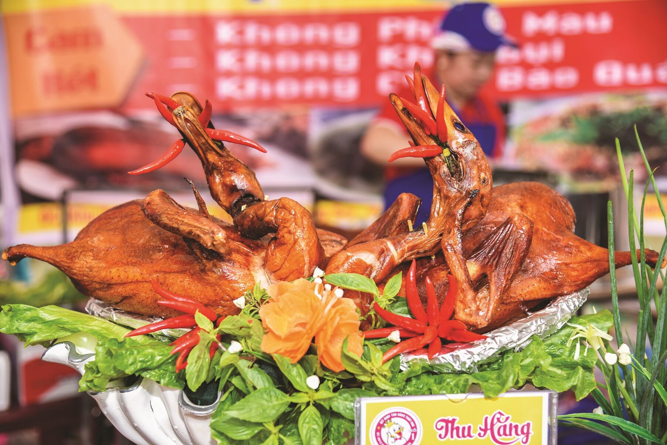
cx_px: 334
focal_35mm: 58
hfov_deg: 34.5
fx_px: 1075
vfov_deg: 23.4
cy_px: 222
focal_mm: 58
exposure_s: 1/200
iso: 640
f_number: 4
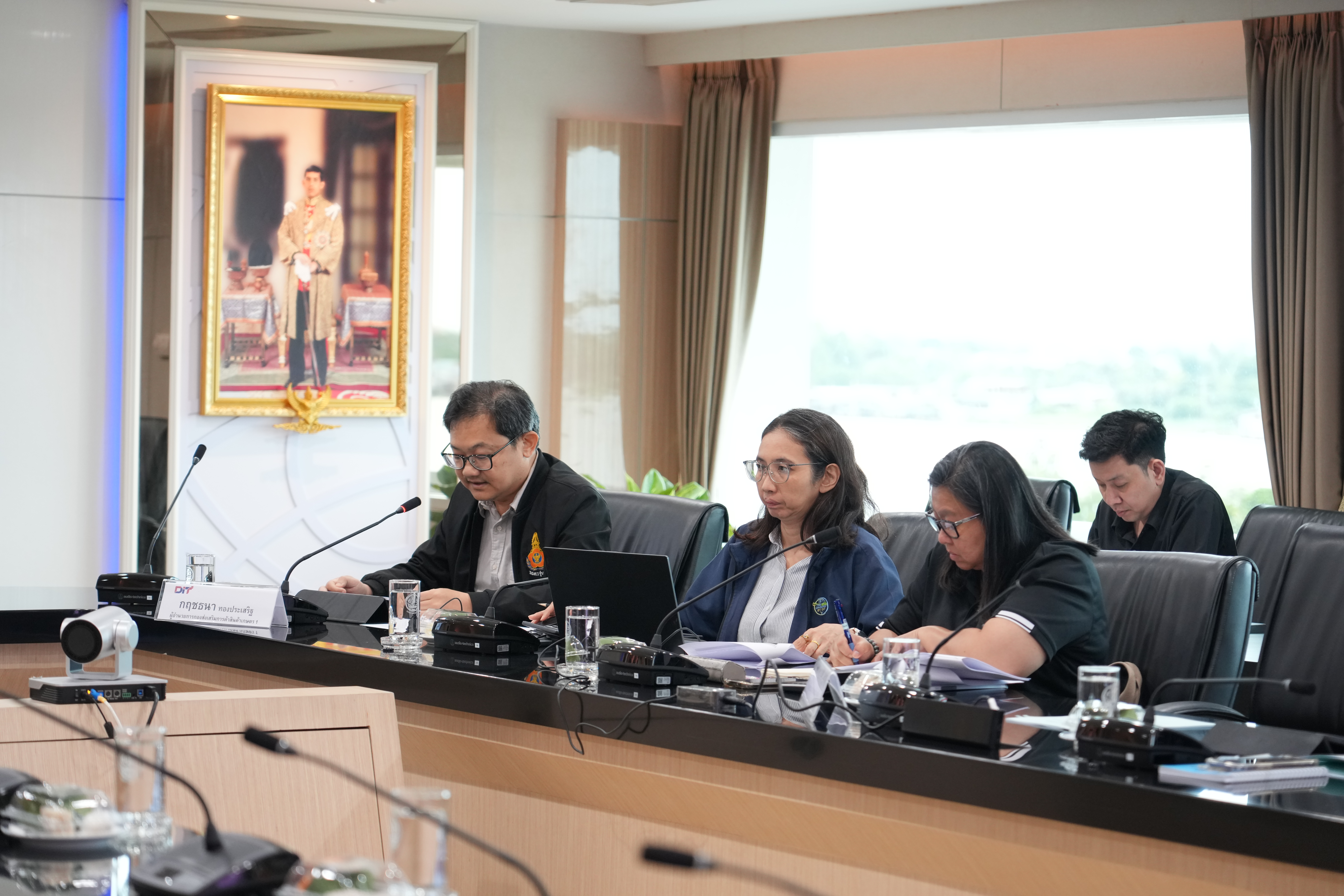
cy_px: 448
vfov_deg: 13.0
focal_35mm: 105
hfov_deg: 19.5
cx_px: 672
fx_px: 3920
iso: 2000
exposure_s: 1/160
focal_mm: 105
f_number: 4.5
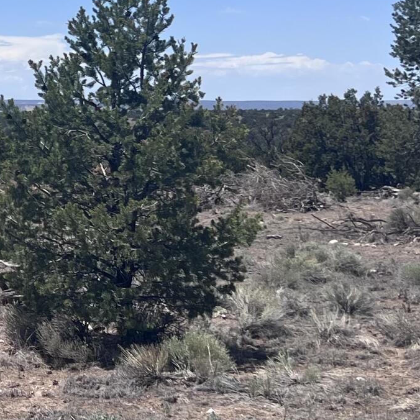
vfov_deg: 16.9
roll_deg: -0.5
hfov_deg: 15.8
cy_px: 53
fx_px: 1400
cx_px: -184
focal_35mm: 102
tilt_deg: +1.1
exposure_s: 1/5587
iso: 50
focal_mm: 5.7
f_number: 1.5
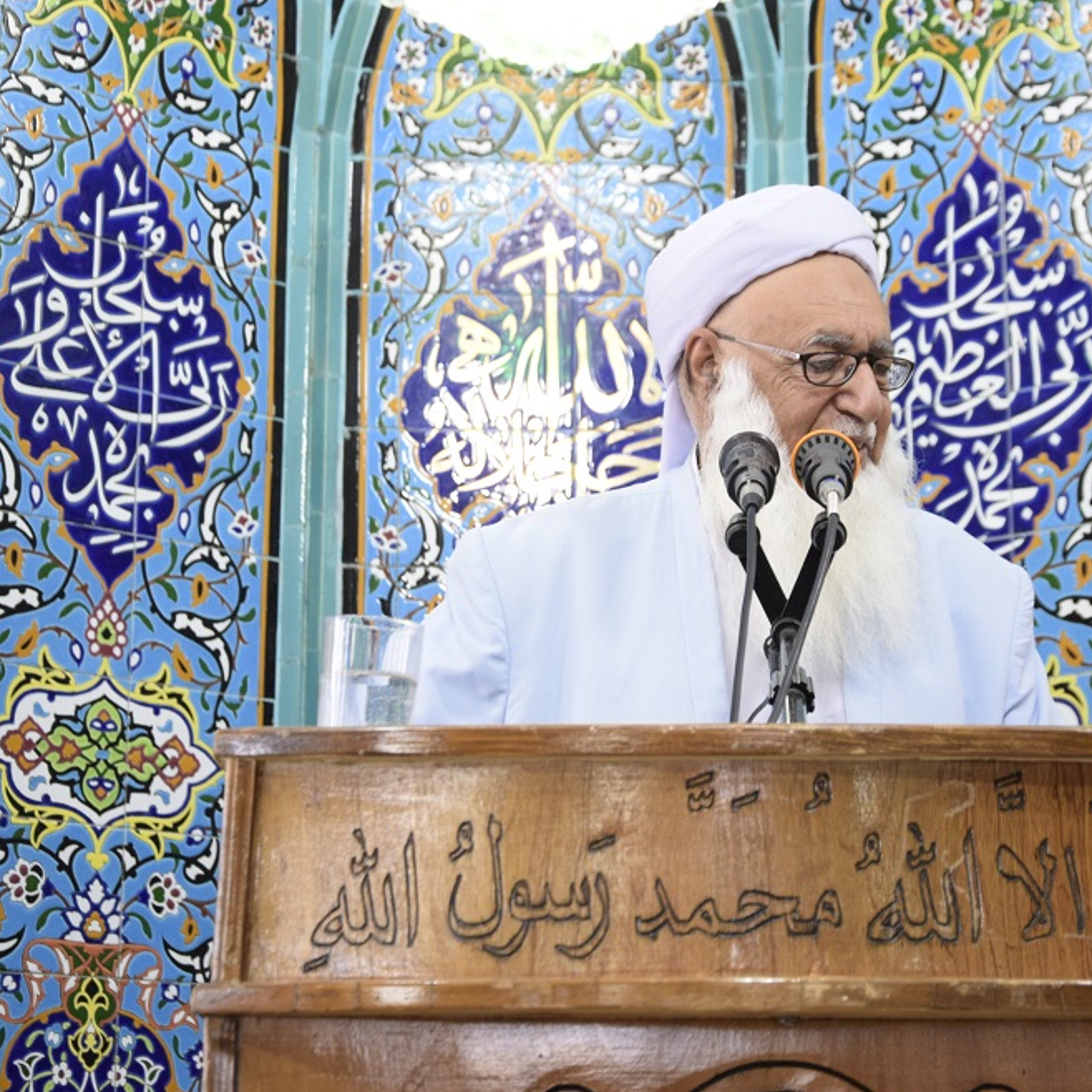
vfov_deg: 18.7
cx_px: 712
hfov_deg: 18.6
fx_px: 3319
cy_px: 550
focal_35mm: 93
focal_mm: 48
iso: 1000
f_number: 4.8
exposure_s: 1/40
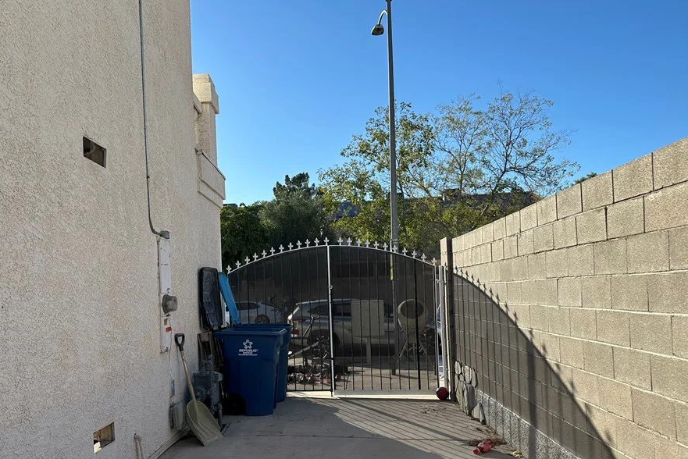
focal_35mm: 29
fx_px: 554
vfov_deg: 44.6
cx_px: 291
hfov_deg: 63.3
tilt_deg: -0.5
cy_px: 286
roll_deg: +1.3
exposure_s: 1/2882
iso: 80
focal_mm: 6.86
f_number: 1.78
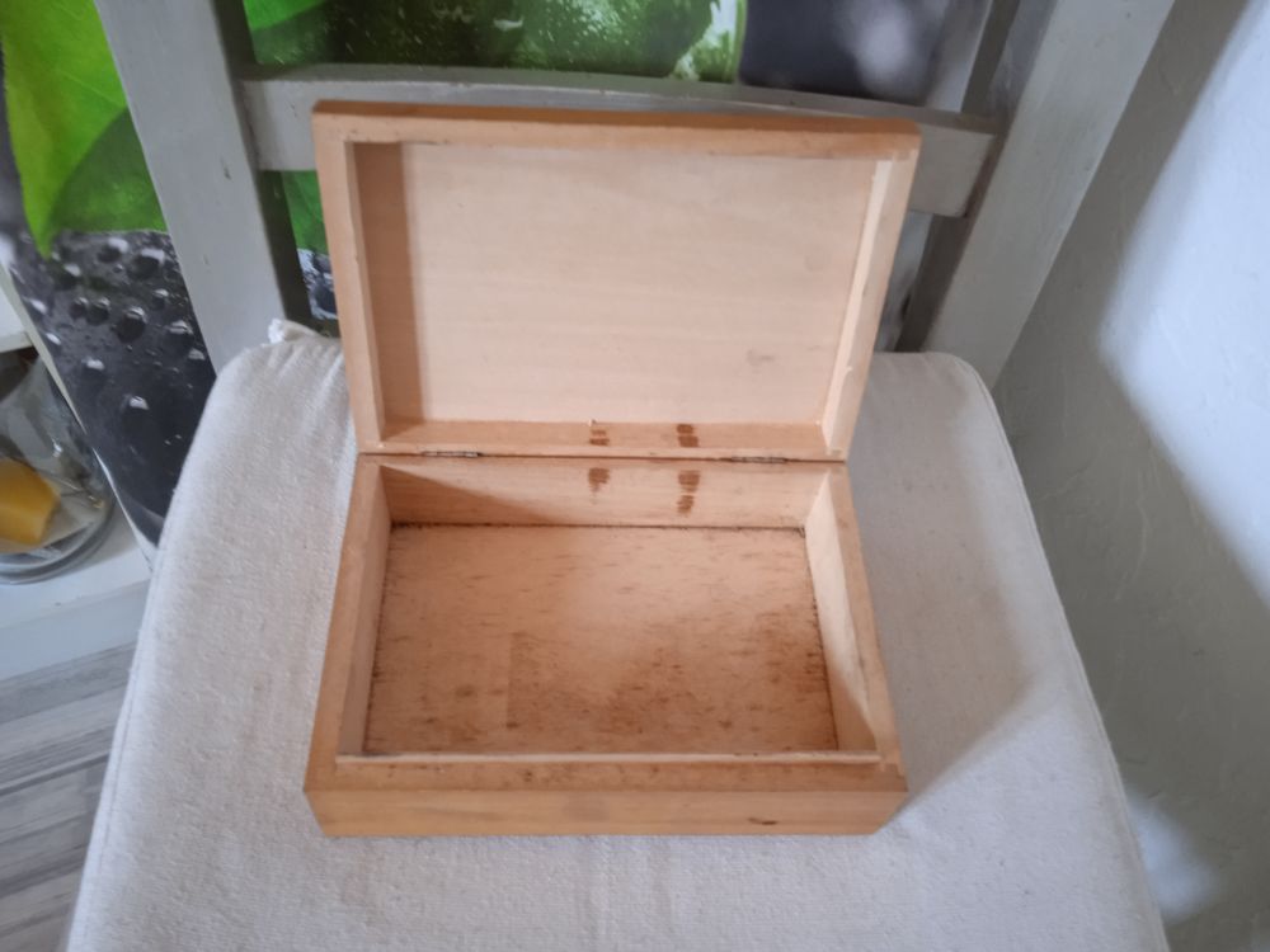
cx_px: 635
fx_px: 1027
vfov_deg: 49.7
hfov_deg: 63.4
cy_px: 476
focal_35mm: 28
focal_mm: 3.43
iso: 866
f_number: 2.2
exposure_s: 1/20
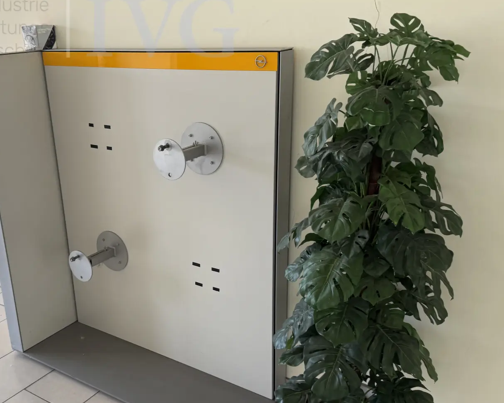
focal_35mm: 37
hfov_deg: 48.5
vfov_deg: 40.0
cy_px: 235
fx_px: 552
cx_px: 179
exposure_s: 1/131
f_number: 1.78
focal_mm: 6.76
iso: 50
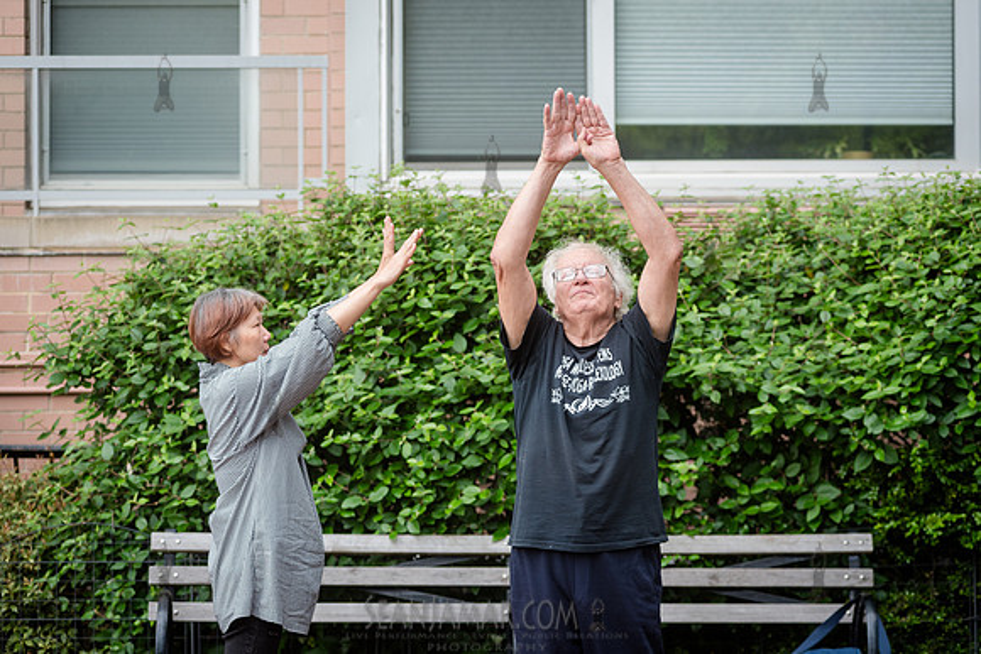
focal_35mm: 127
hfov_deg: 16.2
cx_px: 490
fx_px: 3449
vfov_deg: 10.8
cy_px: 327
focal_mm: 125
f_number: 4.5
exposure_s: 1/400
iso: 400
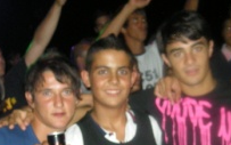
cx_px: 117
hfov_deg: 25.2
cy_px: 137
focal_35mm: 82
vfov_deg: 15.7
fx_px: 516
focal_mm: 5.7
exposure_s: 1/60
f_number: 2.8
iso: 233
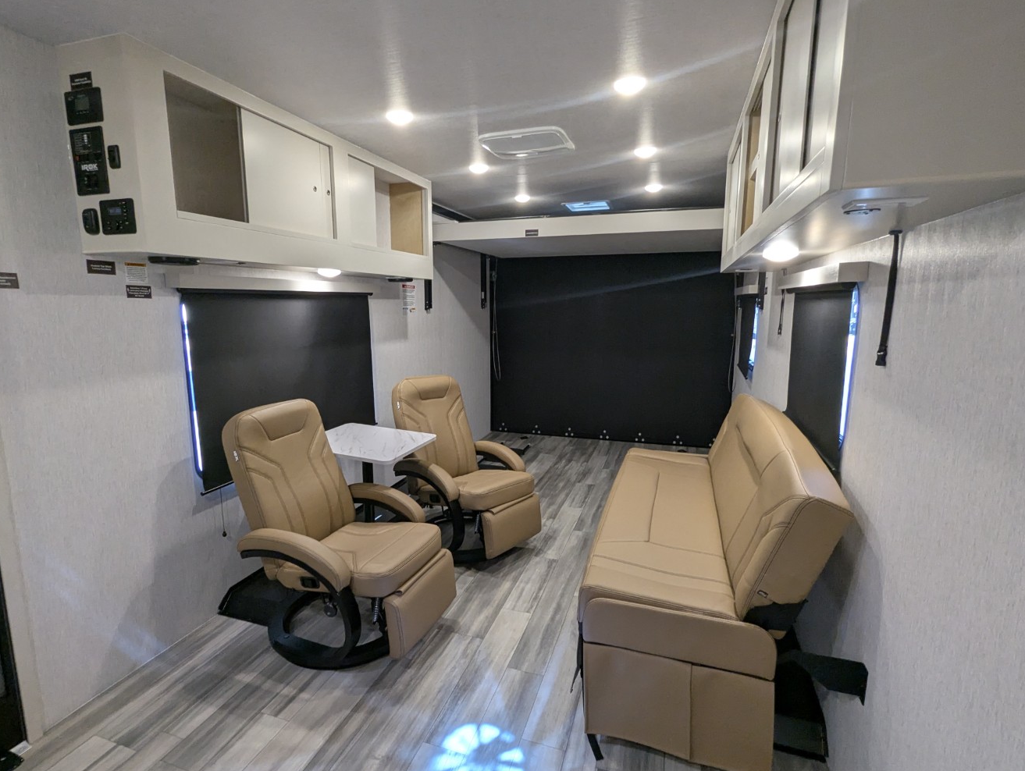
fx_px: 504
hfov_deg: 90.9
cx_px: 499
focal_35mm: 17
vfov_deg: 74.8
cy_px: 389
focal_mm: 2.35
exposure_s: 1/33.3
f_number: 2.2
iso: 163
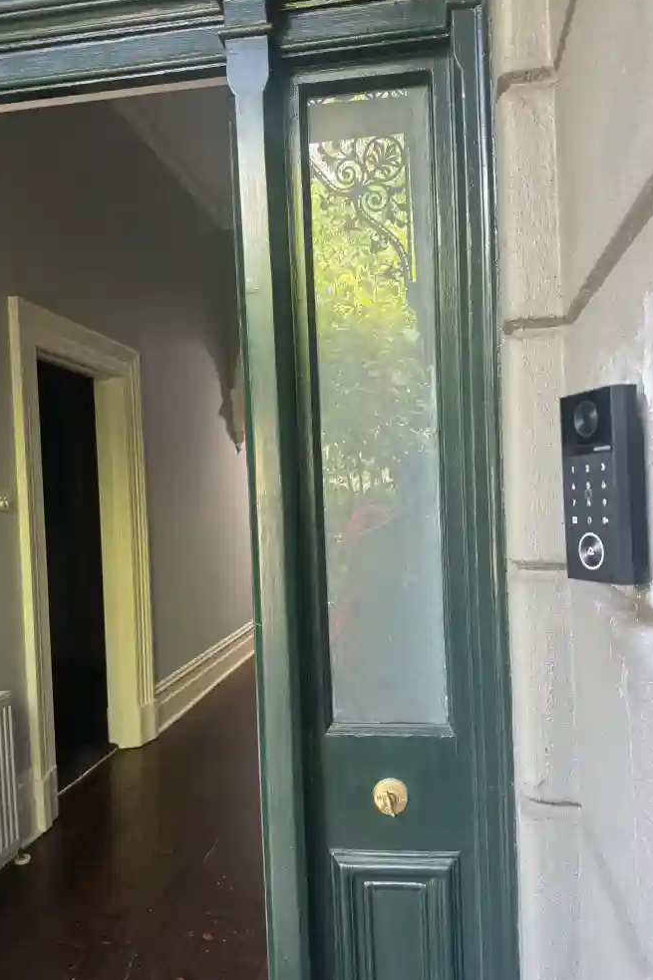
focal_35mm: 26
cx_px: 346
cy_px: 506
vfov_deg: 69.4
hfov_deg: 49.5
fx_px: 708
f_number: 1.78
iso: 200
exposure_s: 1/71
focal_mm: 6.76
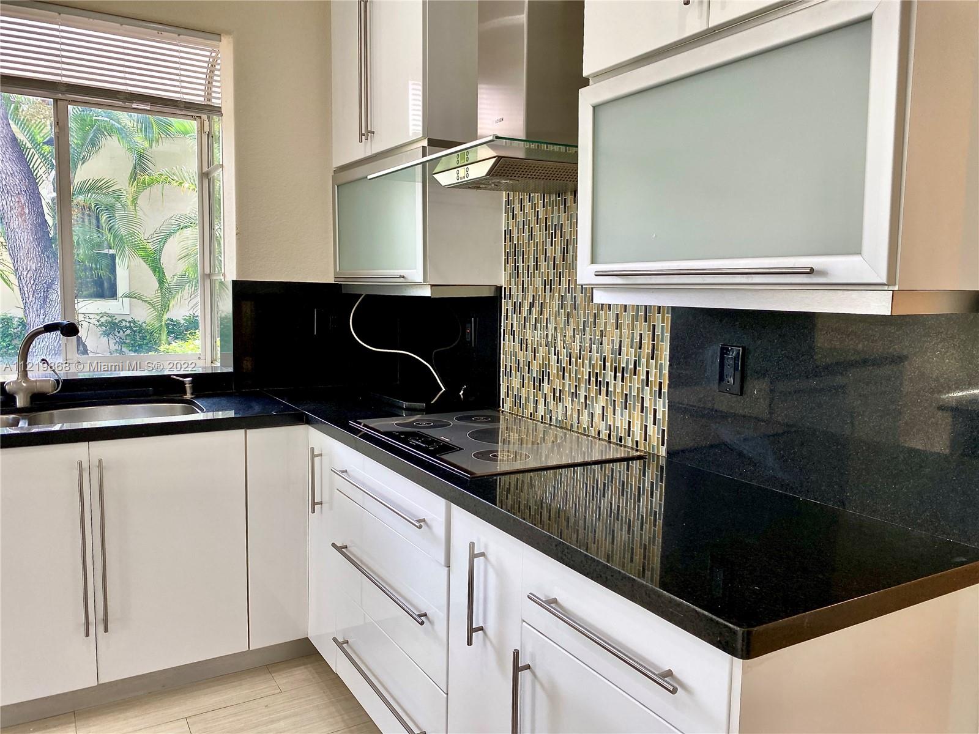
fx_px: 735
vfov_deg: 53.1
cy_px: 367
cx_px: 490
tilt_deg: -6.8
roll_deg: -1.7
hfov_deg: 67.3
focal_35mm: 26
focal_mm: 4.25
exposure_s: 1/120
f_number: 1.8
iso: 100
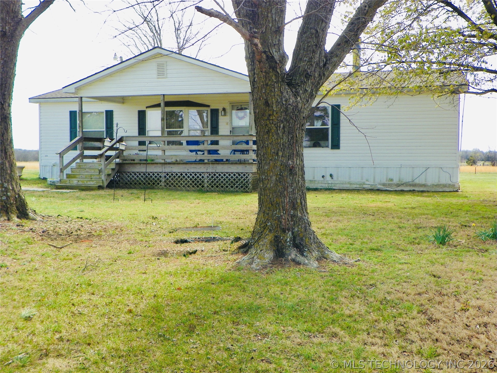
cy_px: 186
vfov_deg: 33.6
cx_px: 248
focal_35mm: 43
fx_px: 617
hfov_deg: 43.9
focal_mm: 7.6
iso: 64
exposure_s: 1/250
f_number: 4
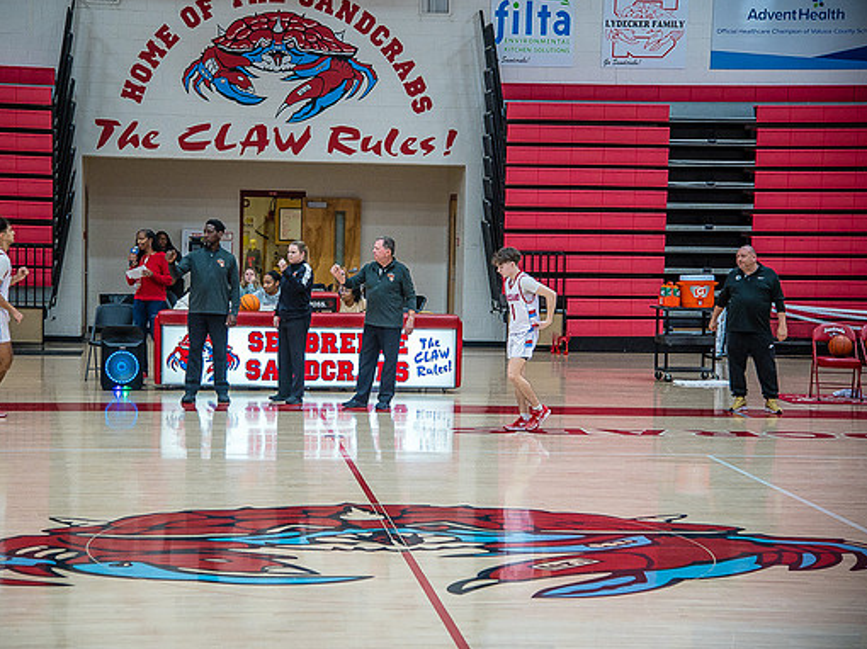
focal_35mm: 82
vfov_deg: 18.0
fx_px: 2053
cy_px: 324
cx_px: 379
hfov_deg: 23.8
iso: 2000
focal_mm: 75
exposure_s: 1/320
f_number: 4
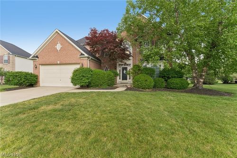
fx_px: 92
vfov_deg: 81.2
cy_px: 79
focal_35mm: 14
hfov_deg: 104.3
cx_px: 118
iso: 200
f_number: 8
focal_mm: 14
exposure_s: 1/60
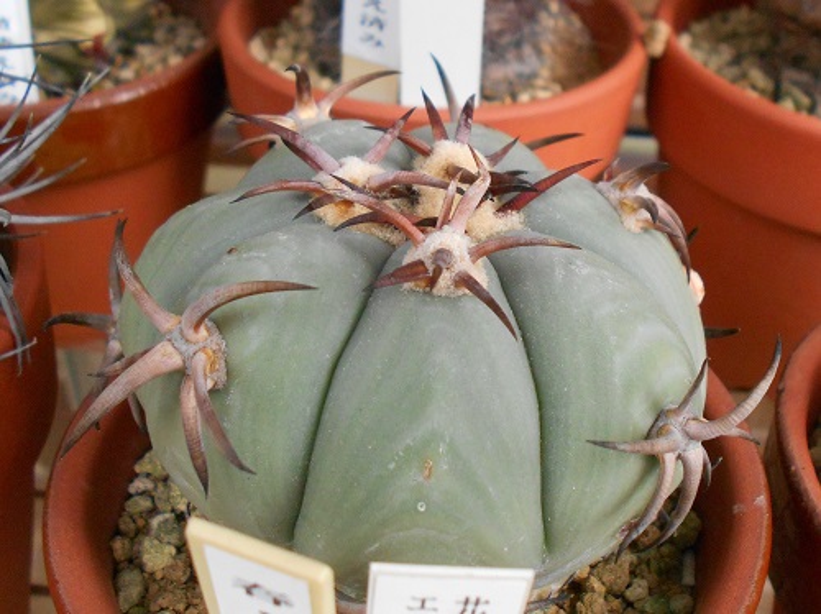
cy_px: 307
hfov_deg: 60.0
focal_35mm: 30
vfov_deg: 46.7
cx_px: 410
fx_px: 711
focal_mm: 5.1
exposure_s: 1/250
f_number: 3.4
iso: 360
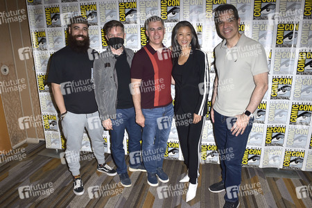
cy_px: 104
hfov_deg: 73.7
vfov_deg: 53.1
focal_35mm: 24
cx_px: 156
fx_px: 208
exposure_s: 1/250
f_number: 6.3
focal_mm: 24
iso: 320
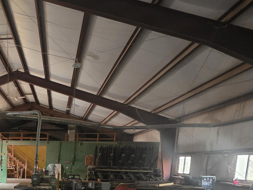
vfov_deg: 42.4
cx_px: 17
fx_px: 212
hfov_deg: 52.6
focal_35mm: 29
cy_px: 185
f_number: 1.9
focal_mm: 2.2
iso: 800
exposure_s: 1/40
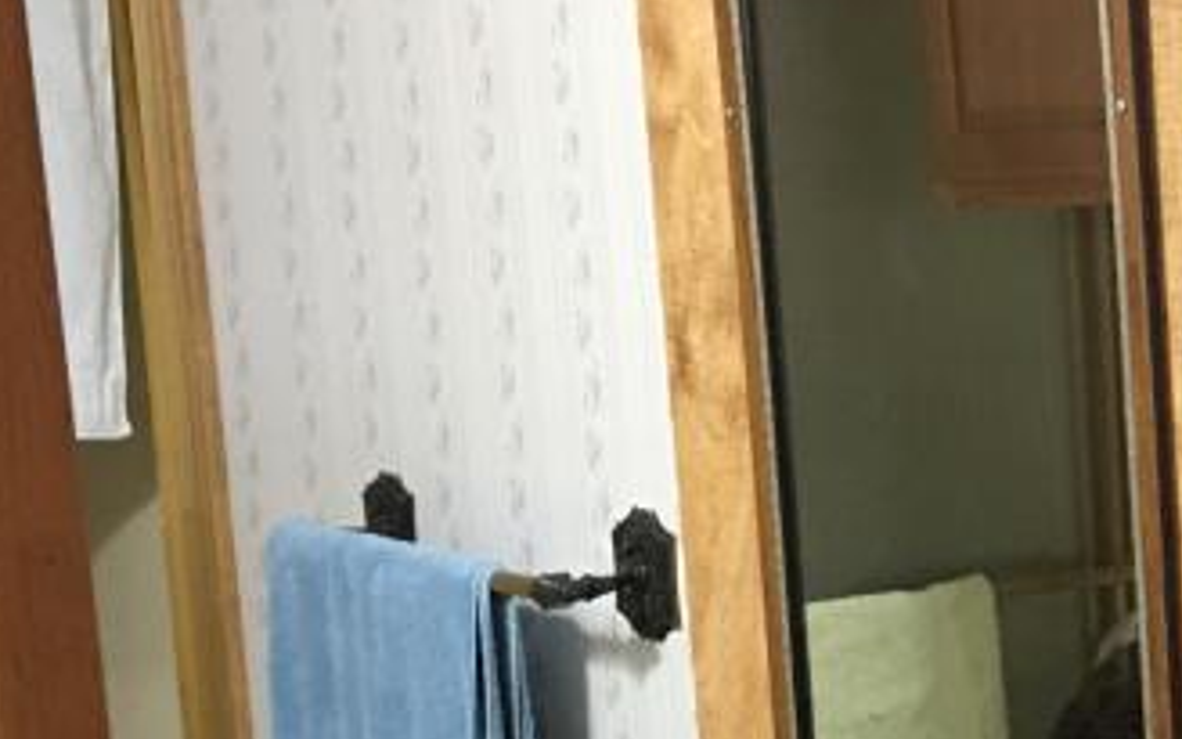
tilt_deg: -7.9
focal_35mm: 96
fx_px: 3092
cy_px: 652
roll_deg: +1.3
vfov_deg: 13.5
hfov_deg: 18.8
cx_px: 1820
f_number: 2.2
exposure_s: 1/15
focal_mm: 4.15
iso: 64
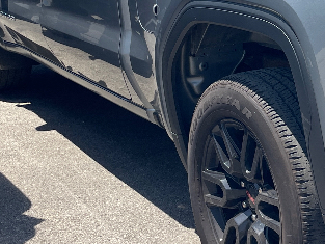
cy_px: 29
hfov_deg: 21.4
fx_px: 798
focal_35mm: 85
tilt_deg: -10.5
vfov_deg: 17.2
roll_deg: +0.2
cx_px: 385
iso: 32
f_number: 1.6
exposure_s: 1/2304
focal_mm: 4.2
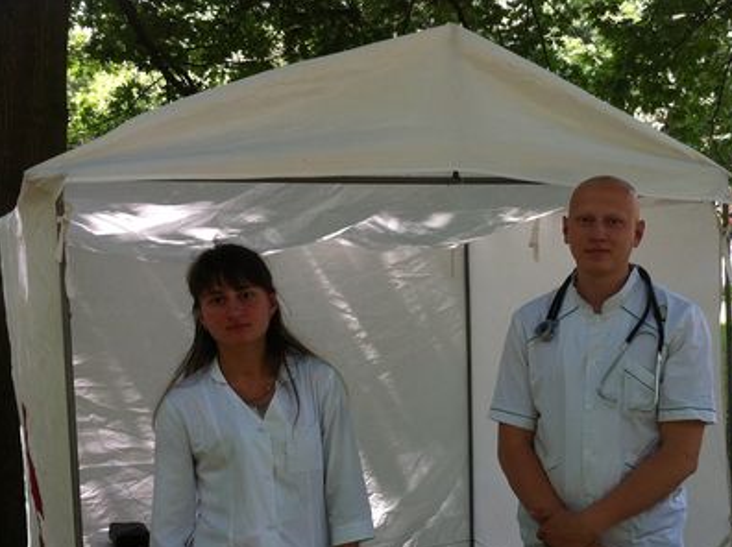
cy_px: 381
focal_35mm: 53
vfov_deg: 27.2
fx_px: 1119
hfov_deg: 35.9
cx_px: 484
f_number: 2.8
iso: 80
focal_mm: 3.85
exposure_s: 1/163
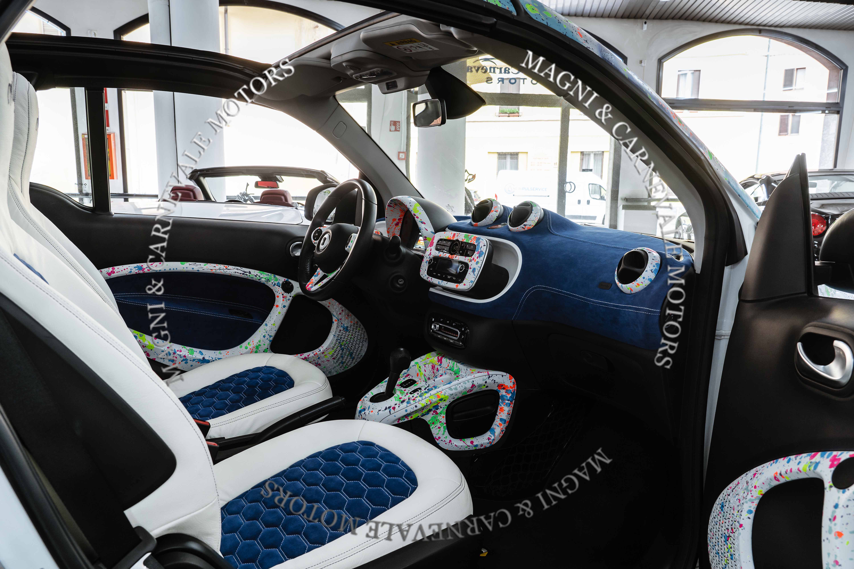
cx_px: 427
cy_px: 284
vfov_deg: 49.6
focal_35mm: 26
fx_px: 617
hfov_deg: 69.4
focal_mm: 26
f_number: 9
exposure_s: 1/2
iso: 200
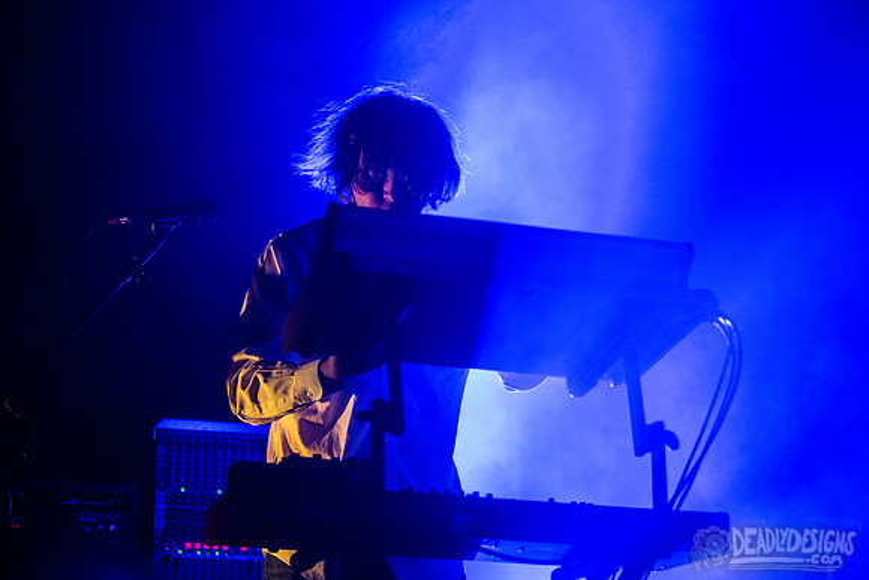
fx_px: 2076
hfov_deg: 23.6
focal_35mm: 86
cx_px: 434
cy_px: 290
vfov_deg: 15.9
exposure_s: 1/400
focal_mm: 86
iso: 3200
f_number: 3.2
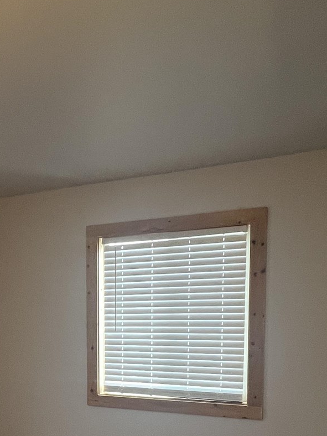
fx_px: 479
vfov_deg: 45.8
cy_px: 364
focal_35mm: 38
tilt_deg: -4.4
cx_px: 28
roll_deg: +1.2
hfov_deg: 35.3
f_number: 1.8
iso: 250
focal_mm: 1.57
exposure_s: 1/60
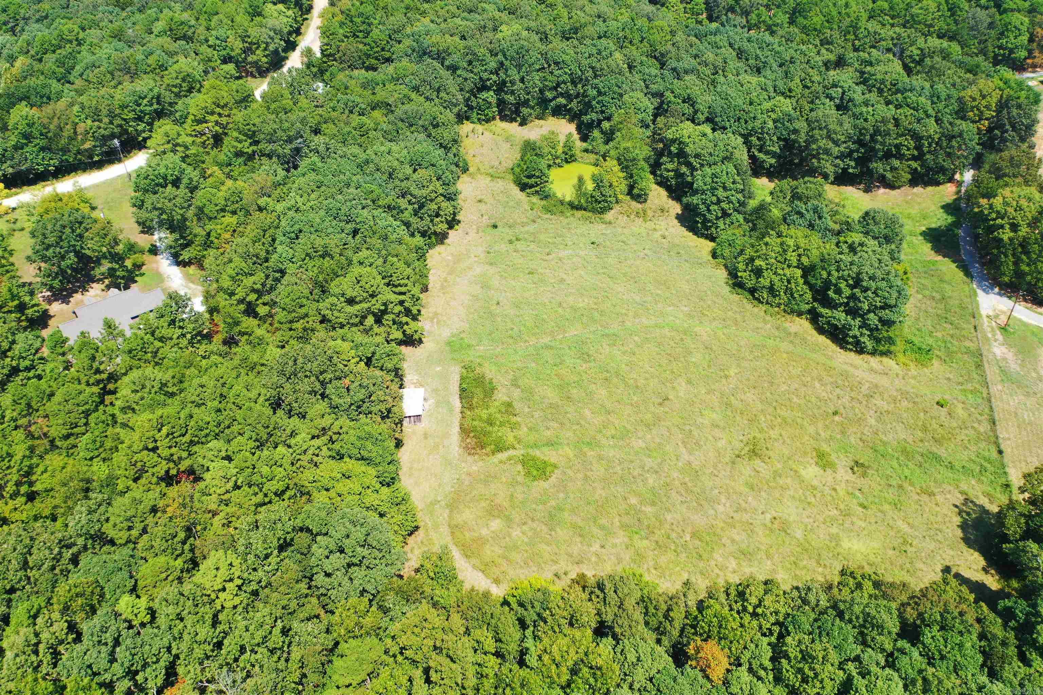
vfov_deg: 46.4
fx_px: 811
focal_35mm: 28
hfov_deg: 65.5
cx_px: 522
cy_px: 348
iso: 100
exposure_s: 1/800
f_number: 2.8
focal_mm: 10.26
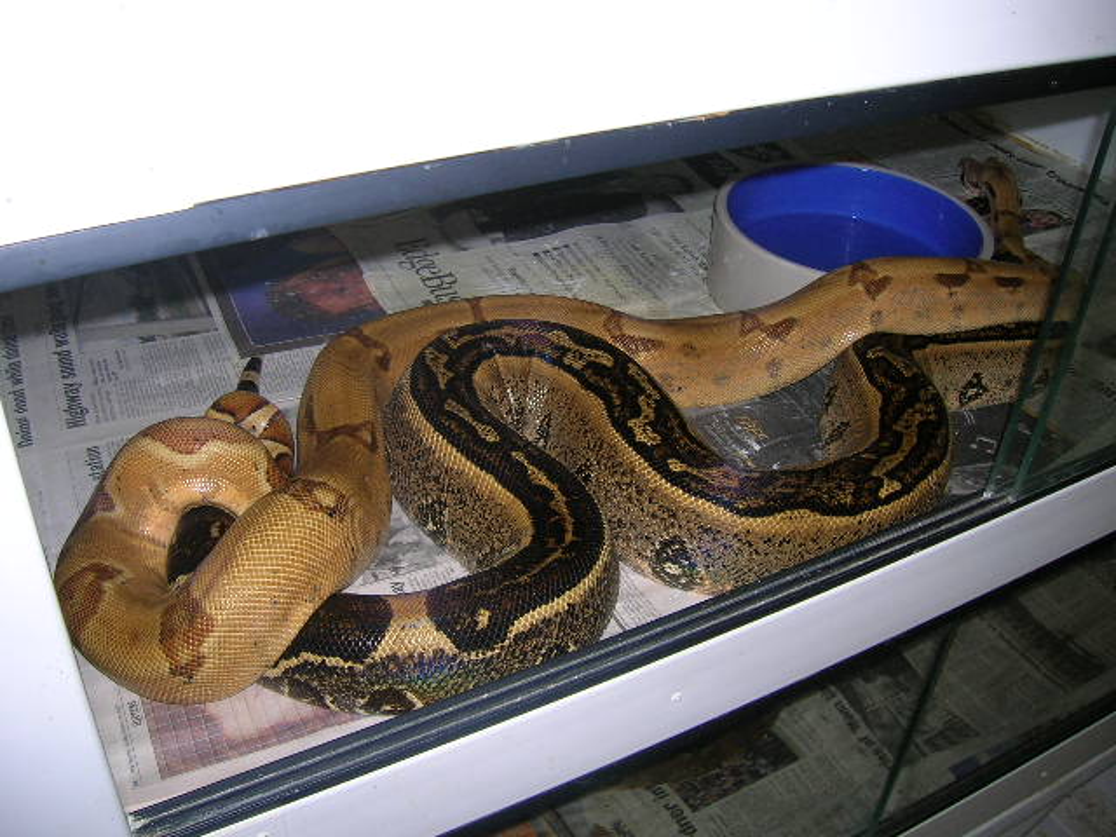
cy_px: 418
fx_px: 1096
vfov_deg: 41.8
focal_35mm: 34
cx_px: 558
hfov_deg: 54.0
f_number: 2.9
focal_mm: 5.7
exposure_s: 1/60.1
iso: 50
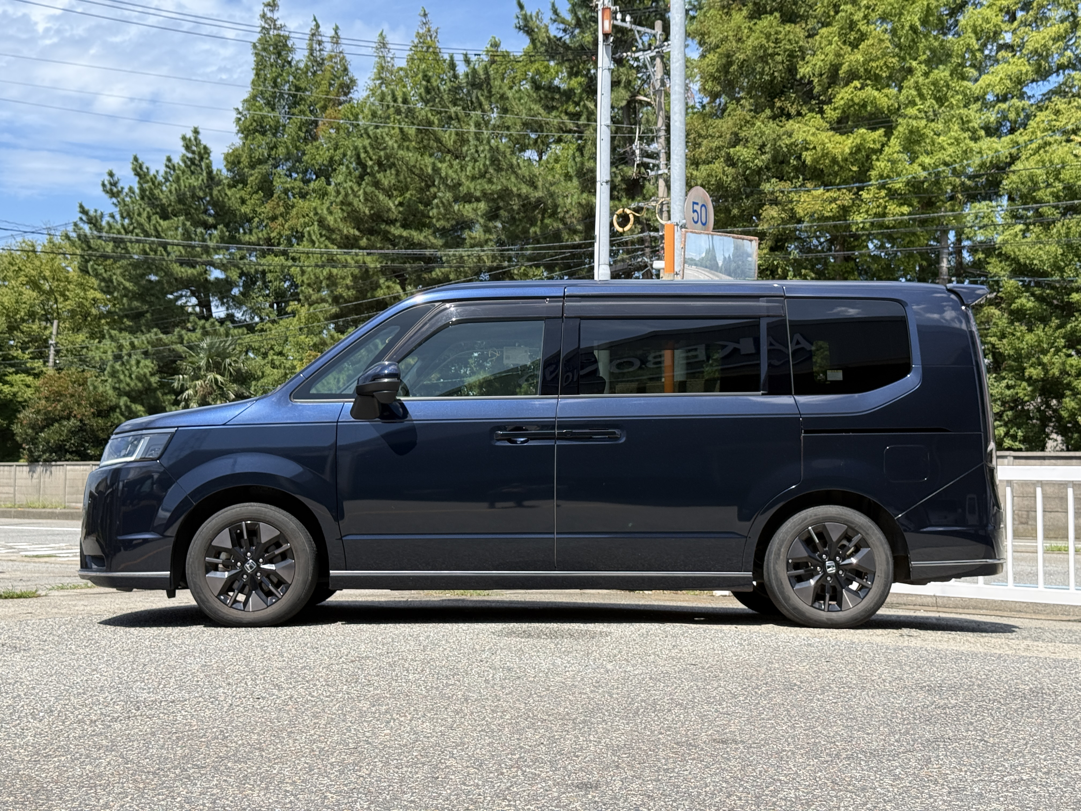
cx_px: 540
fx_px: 1499
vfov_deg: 30.3
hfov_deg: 39.7
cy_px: 406
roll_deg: -1.1
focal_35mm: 48
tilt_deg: +3.2
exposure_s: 1/2577
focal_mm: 6.76
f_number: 1.78
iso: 64
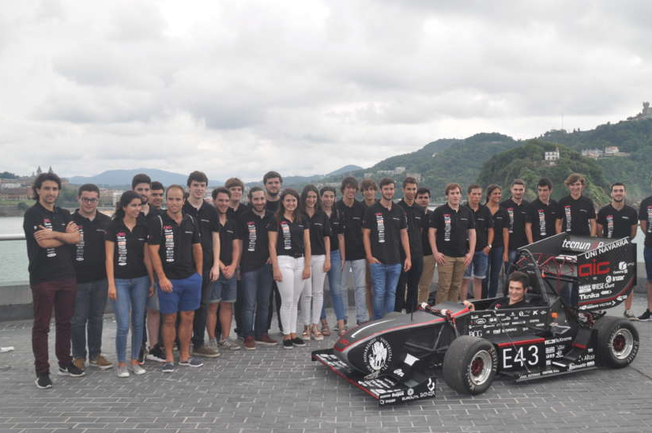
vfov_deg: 36.8
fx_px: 651
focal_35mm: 36
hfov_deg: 53.1
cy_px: 230
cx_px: 351
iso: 200
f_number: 8
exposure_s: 1/200
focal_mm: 22
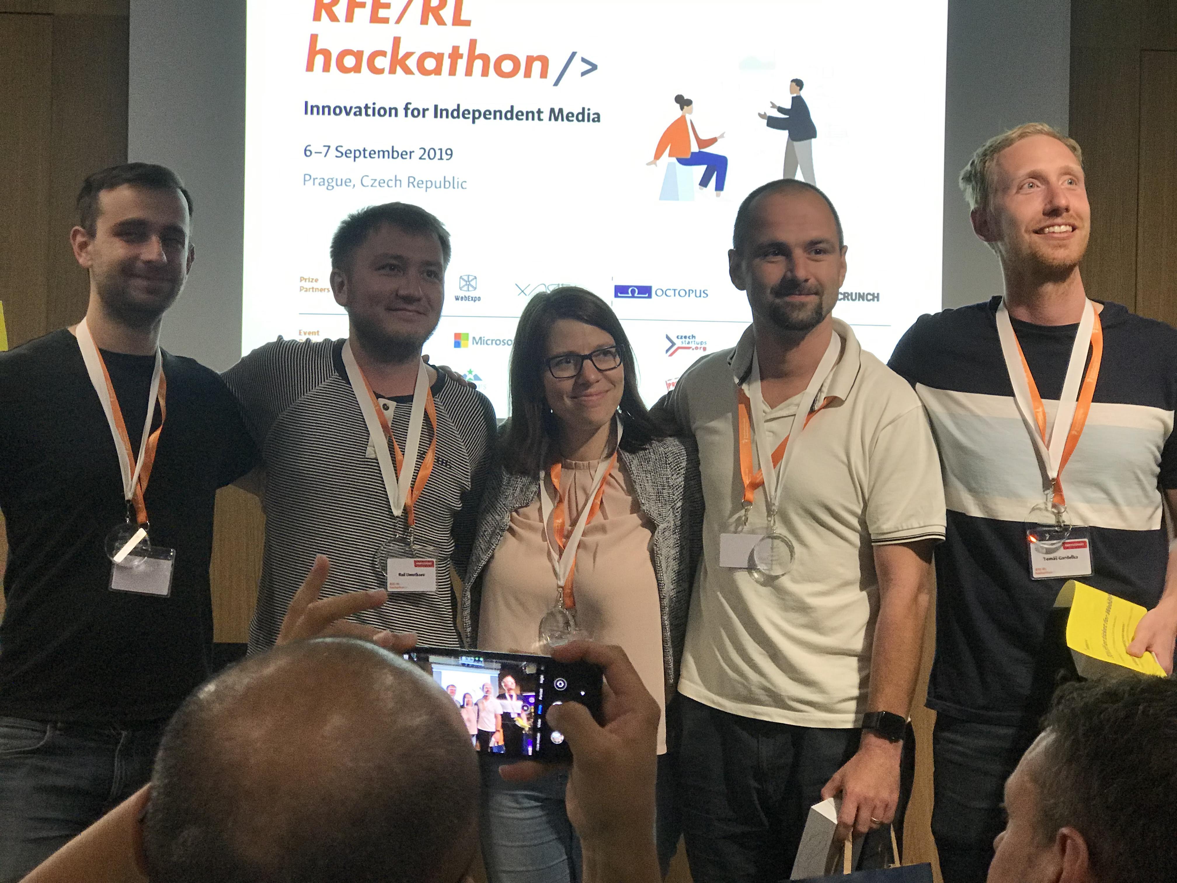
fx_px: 1938
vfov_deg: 25.7
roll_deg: -1.7
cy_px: 442
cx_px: 588
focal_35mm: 57
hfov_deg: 33.8
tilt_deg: -0.5
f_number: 2.8
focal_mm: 6.6
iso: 100
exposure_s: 1/60
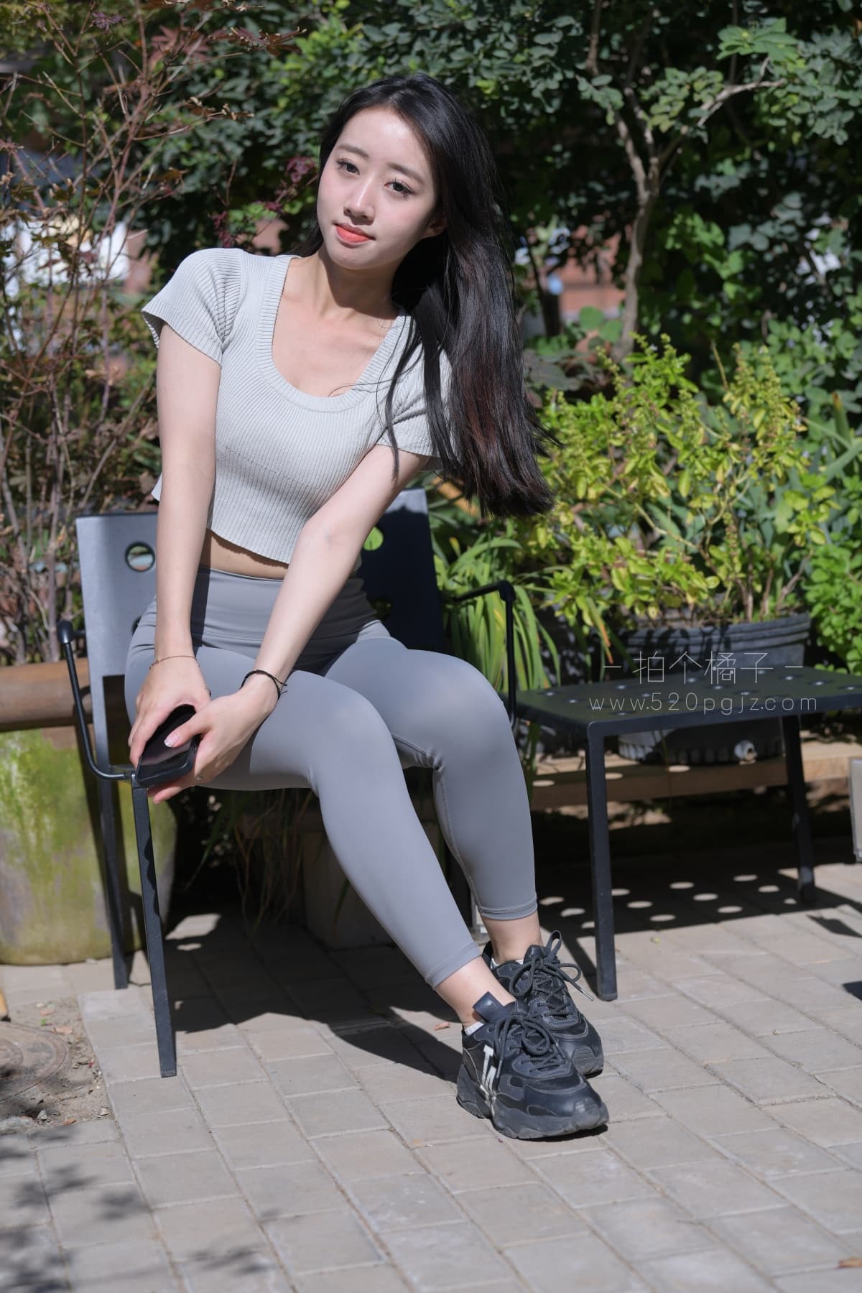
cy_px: 646
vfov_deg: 28.8
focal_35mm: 70
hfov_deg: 19.5
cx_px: 431
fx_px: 2514
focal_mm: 70
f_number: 4
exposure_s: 1/1000
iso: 64
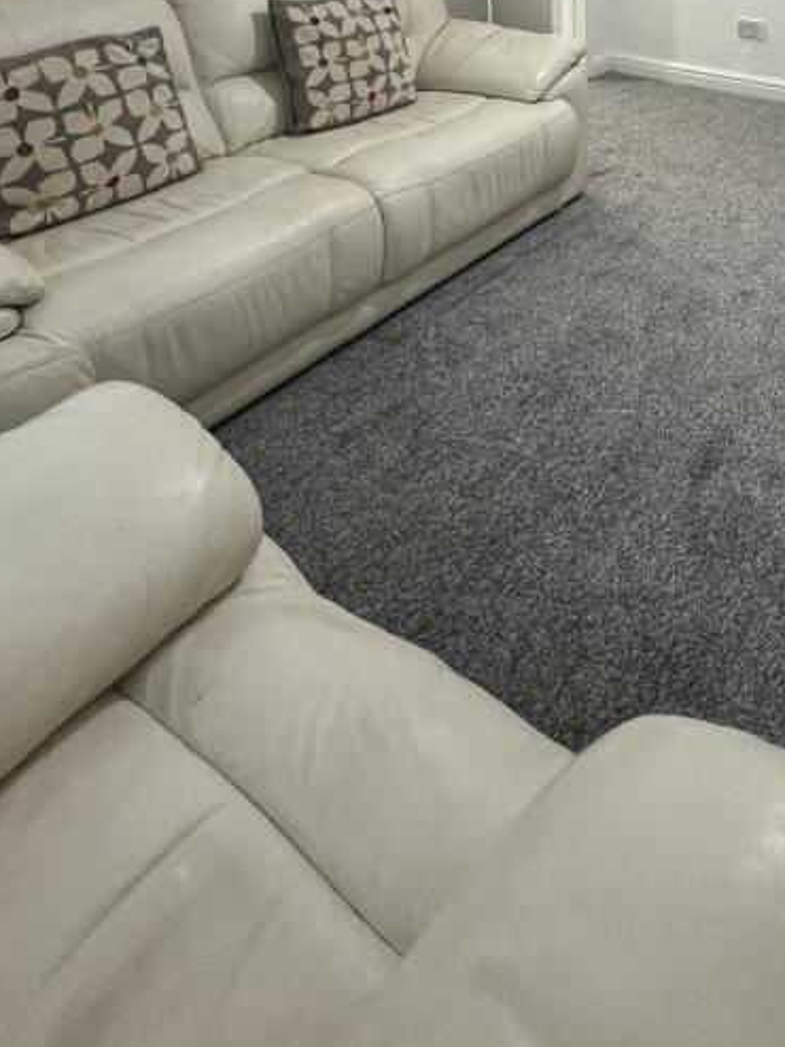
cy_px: 38
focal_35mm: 27
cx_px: 706
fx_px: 816
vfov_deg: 53.7
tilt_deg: -11.8
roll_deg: -2.0
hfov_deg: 46.4
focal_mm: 1.57
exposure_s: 1/50
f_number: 1.8
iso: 250
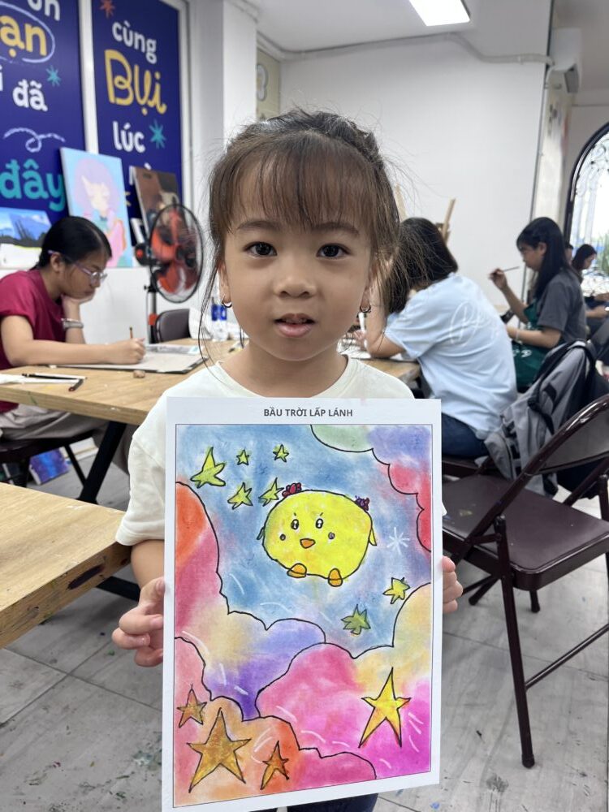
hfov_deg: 53.1
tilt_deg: -13.6
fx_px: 610
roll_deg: -0.7
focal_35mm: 26
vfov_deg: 67.3
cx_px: 304
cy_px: 406
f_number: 1.6
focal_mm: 5.1
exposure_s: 1/100
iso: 50
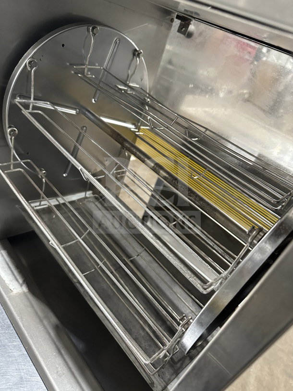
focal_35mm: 24
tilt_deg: -29.8
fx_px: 271
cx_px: 146
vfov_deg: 71.6
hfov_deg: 56.8
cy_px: 196
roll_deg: -22.6
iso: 640
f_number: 1.78
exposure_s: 1/60
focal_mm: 6.86
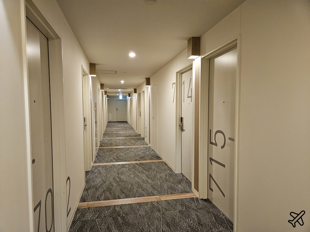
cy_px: 116
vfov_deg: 58.9
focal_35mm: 23
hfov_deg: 73.9
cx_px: 155
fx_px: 206
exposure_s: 1/100
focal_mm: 5.4
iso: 1000
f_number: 1.8
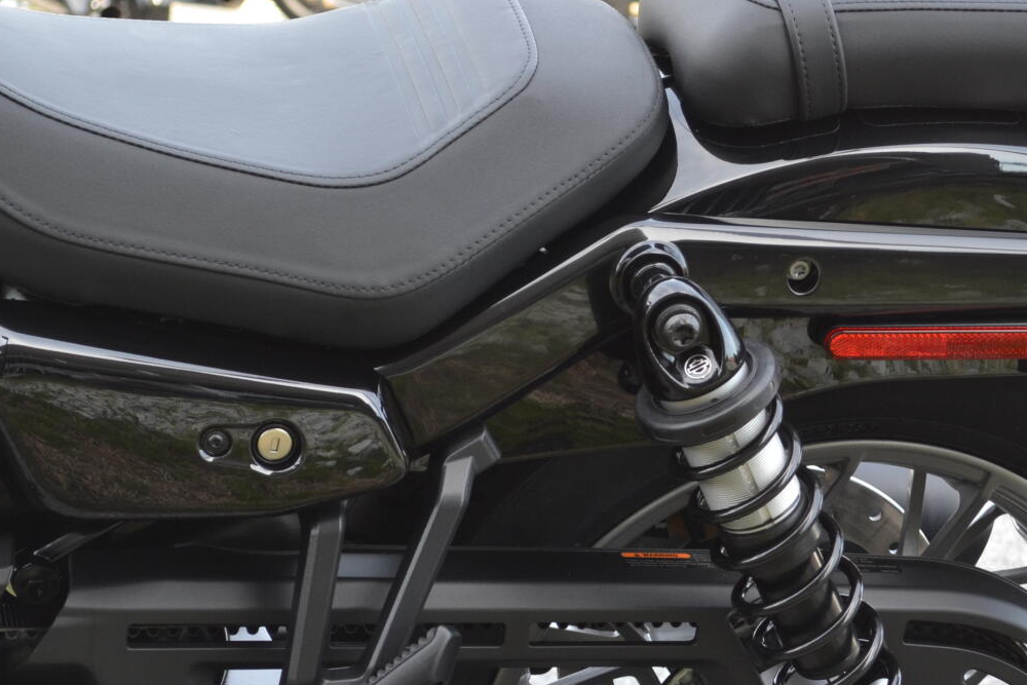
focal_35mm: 132
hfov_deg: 15.5
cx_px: 594
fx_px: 3766
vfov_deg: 10.4
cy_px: 534
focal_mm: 44
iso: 250
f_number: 5.6
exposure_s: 1/125
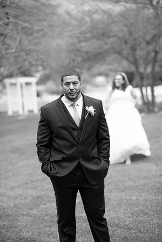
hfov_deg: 16.1
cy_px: 121
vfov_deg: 23.9
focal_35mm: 85
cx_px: 81
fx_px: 574
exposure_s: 1/400
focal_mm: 85
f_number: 2.2
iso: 125
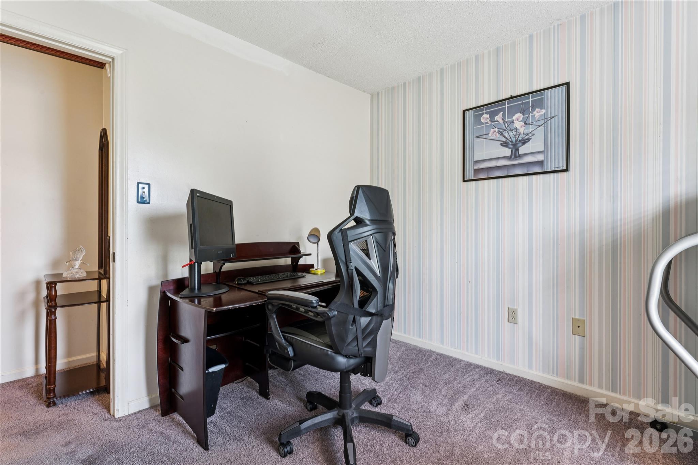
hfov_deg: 94.0
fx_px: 326
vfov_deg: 71.1
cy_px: 232
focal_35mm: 17
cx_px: 349
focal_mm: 16.8
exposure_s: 1/1.25
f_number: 13
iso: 200
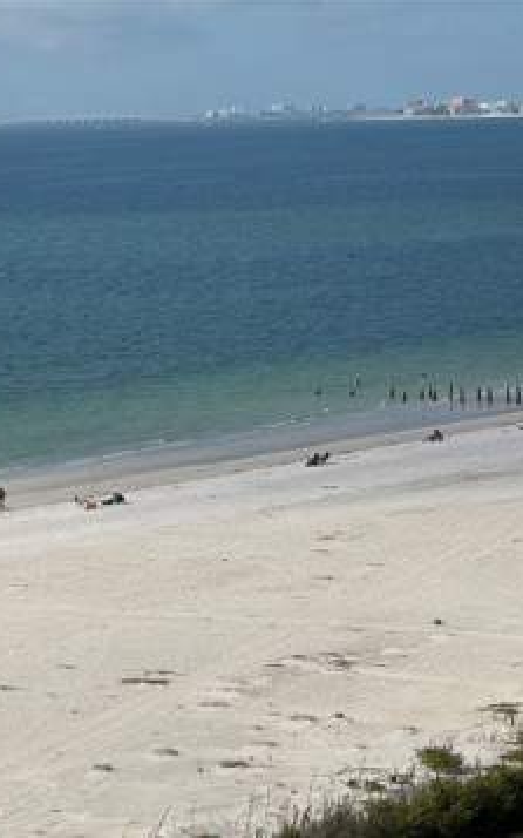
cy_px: 420
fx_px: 3901
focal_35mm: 171
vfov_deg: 12.2
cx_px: 159
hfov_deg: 7.7
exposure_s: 1/4651
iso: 64
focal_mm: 15.66
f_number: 2.8
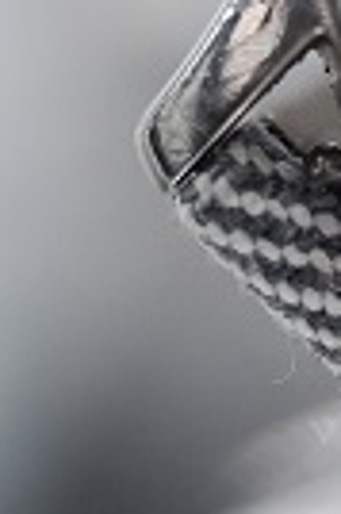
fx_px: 7848
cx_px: 862
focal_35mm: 551
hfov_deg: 2.5
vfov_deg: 3.7
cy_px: -136
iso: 3200
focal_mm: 105
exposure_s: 1/250
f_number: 2.8
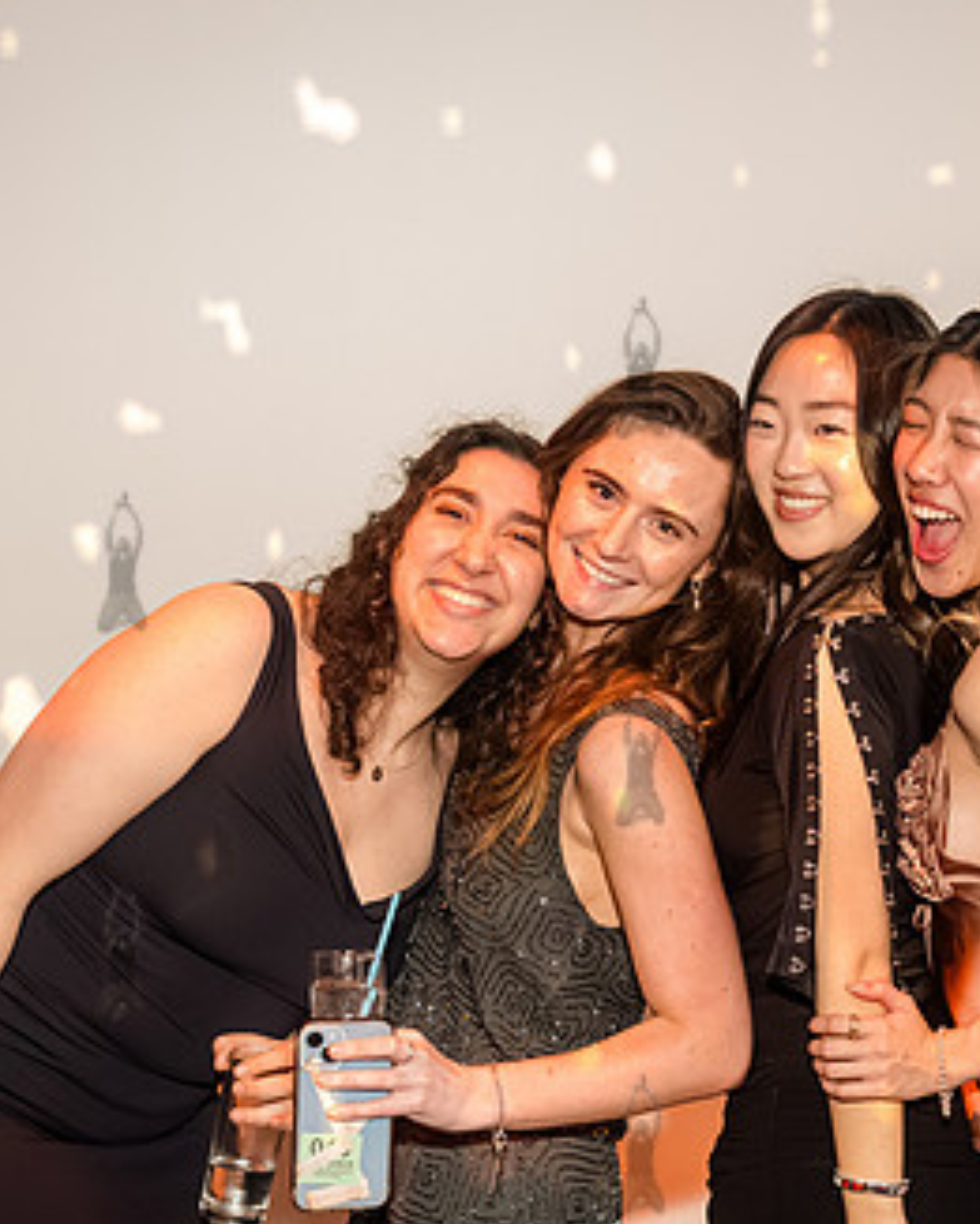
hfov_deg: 20.3
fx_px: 2718
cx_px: 677
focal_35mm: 75
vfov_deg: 25.3
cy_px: 749
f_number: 3.2
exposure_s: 1/250
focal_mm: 35
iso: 8000
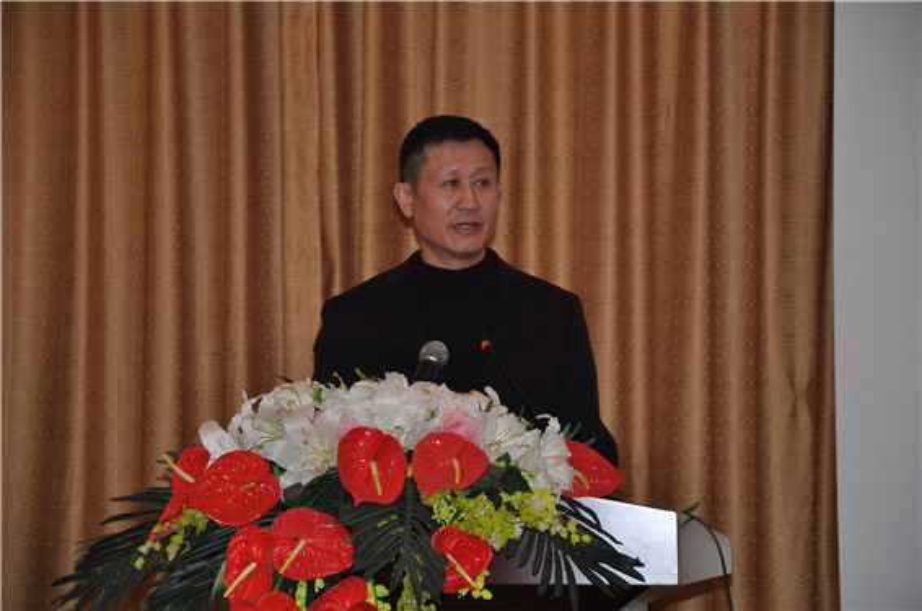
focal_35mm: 138
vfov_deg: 9.9
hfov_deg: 14.9
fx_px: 3527
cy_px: 306
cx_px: 461
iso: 320
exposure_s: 1/60
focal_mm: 92
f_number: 5.6
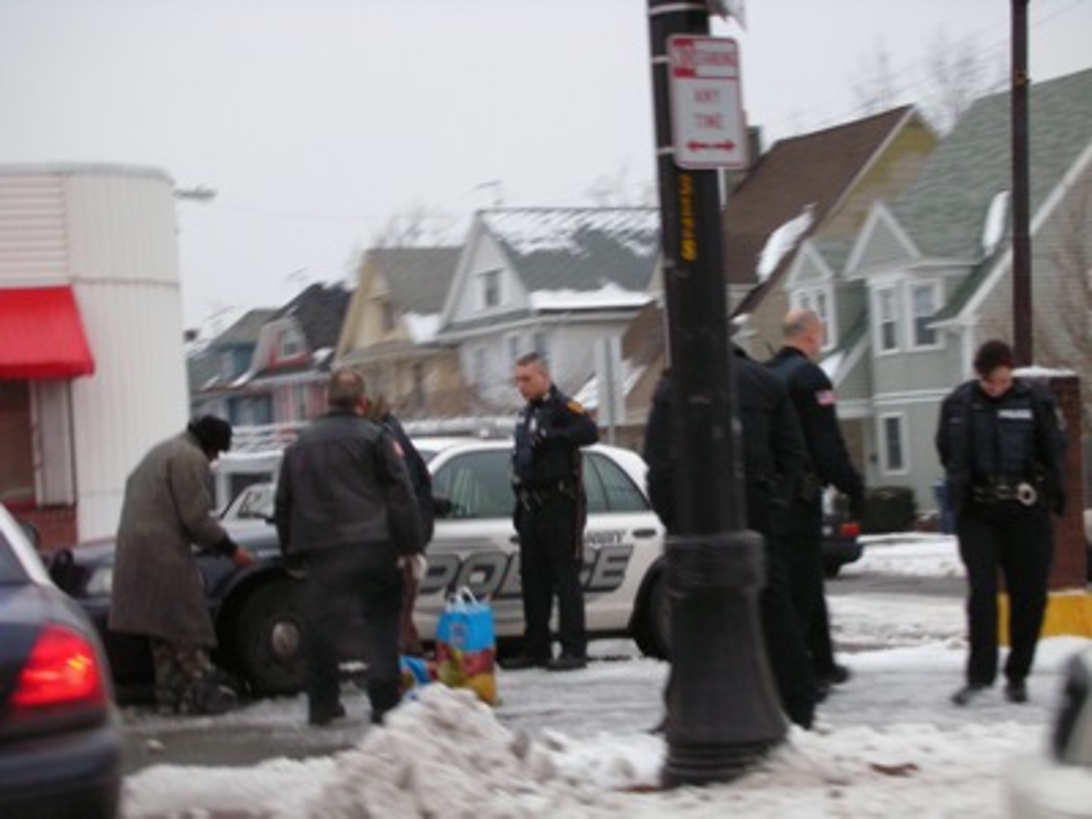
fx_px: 2303
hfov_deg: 26.7
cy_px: 410
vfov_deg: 20.2
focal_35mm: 73
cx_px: 546
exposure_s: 1/78.3
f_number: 4.1
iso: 200
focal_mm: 12.2
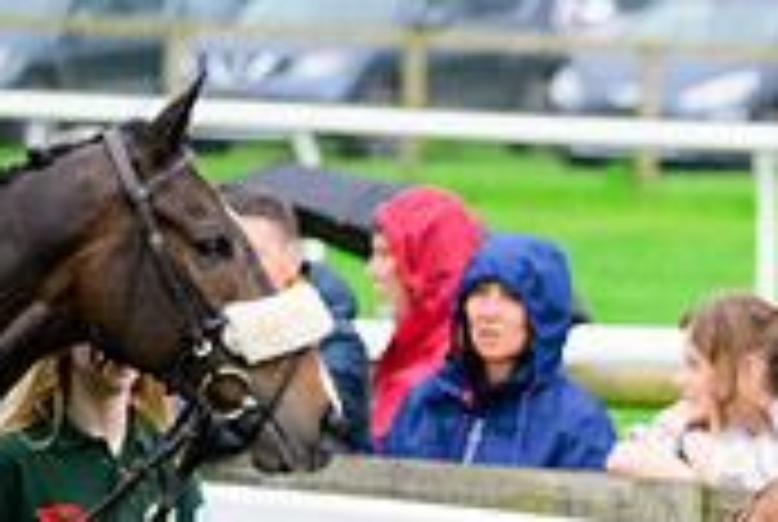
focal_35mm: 536
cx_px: 1264
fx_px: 11603
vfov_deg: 2.6
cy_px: 763
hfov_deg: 3.8
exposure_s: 1/1000
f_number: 5.6
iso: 2000
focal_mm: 160
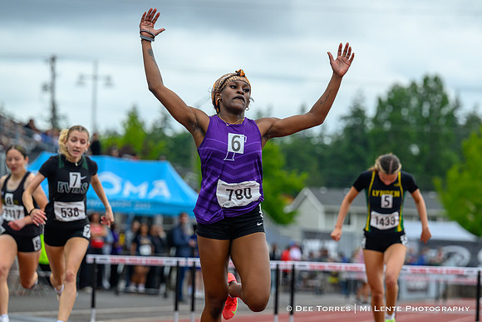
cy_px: 150
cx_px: 248
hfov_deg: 9.3
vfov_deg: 6.2
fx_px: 2954
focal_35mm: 221
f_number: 4.5
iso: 800
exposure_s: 1/1600
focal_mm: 175
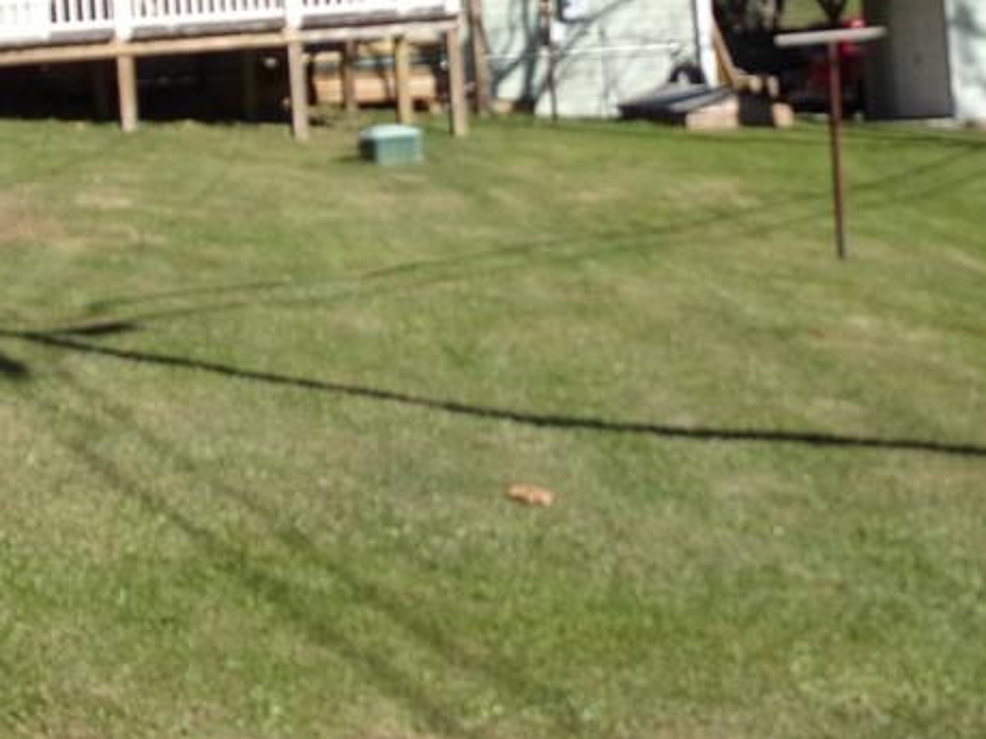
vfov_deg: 16.6
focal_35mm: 87
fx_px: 2477
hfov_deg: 22.5
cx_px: 533
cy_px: -6
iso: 80
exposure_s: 1/750
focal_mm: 7
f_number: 3.9
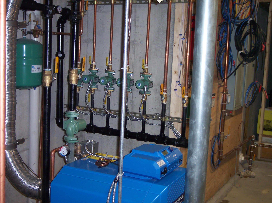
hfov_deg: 37.5
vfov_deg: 28.5
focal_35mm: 51
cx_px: 136
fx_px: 401
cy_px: 102
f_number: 3.4
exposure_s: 1/30
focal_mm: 10.7
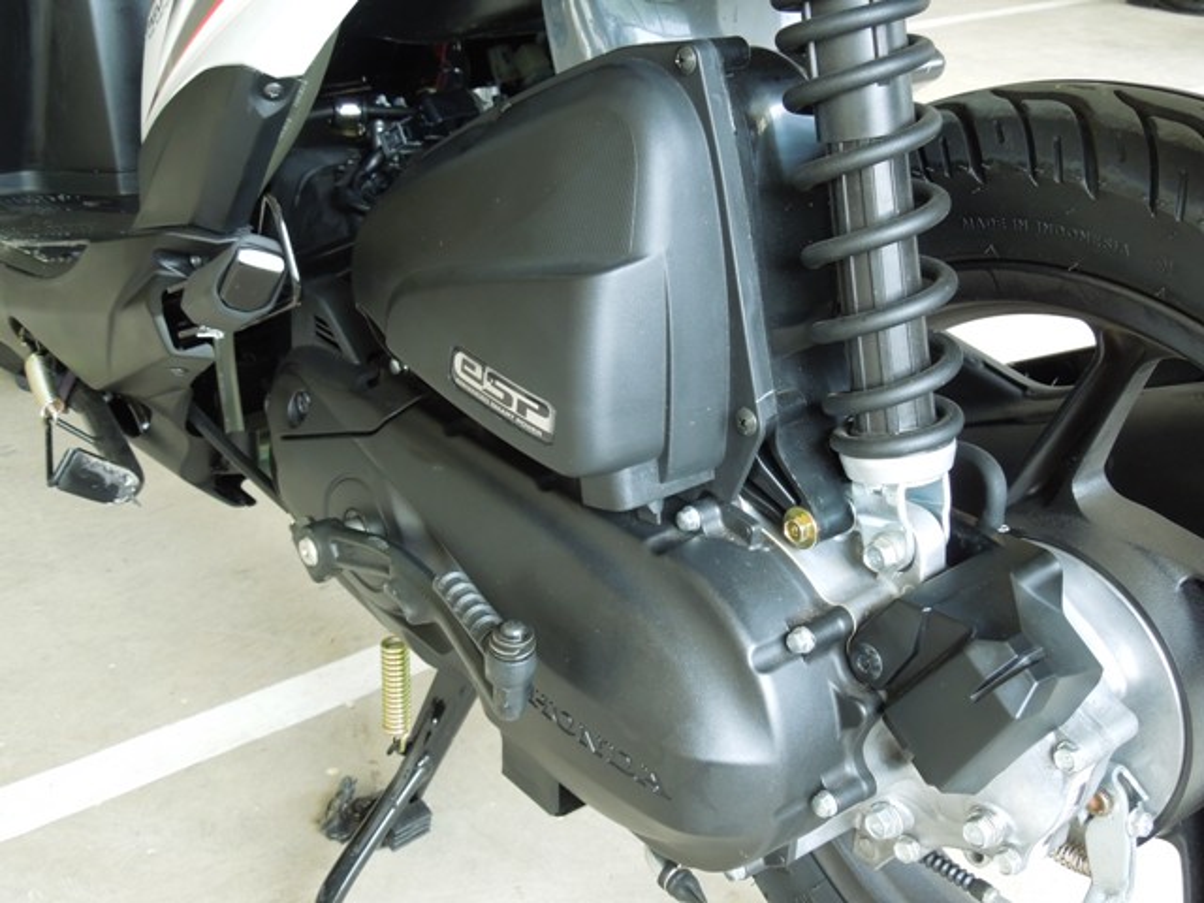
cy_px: 452
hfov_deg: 43.9
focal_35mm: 43
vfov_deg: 33.6
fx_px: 1496
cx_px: 602
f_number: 3.9
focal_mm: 7.8
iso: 320
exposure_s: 1/50
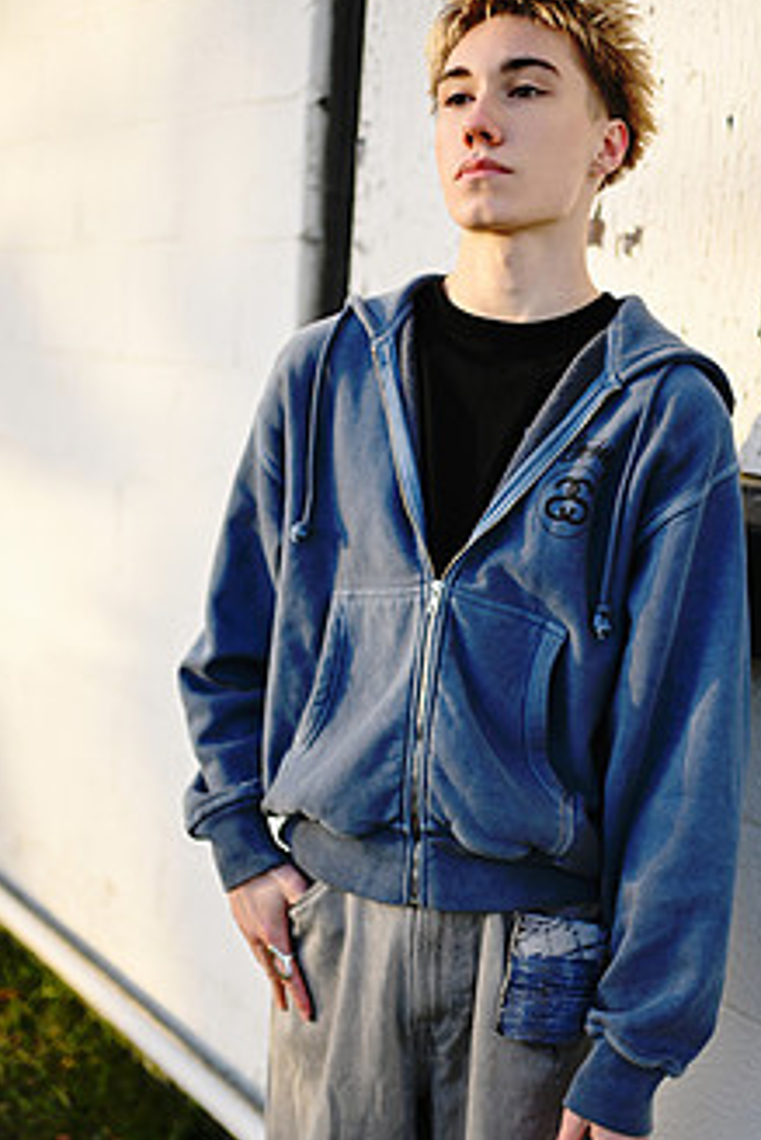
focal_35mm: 48
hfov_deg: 28.0
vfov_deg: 41.1
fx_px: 1520
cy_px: 567
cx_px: 466
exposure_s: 1/1600
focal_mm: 35
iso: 200
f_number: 1.6
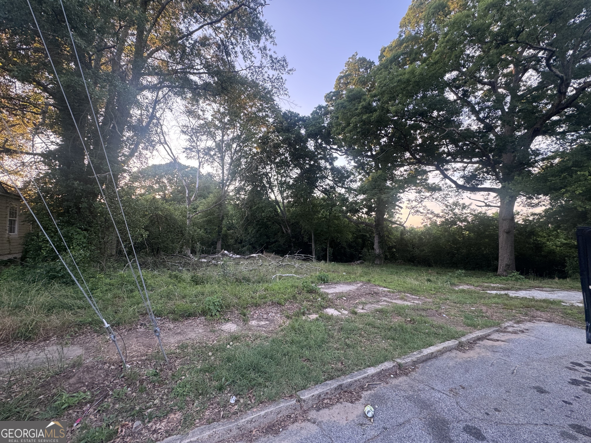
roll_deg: -2.6
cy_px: 222
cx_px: 296
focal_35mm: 14
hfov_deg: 102.1
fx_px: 239
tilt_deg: +1.0
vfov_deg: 85.7
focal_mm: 2.22
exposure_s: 1/99
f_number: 2.2
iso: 80
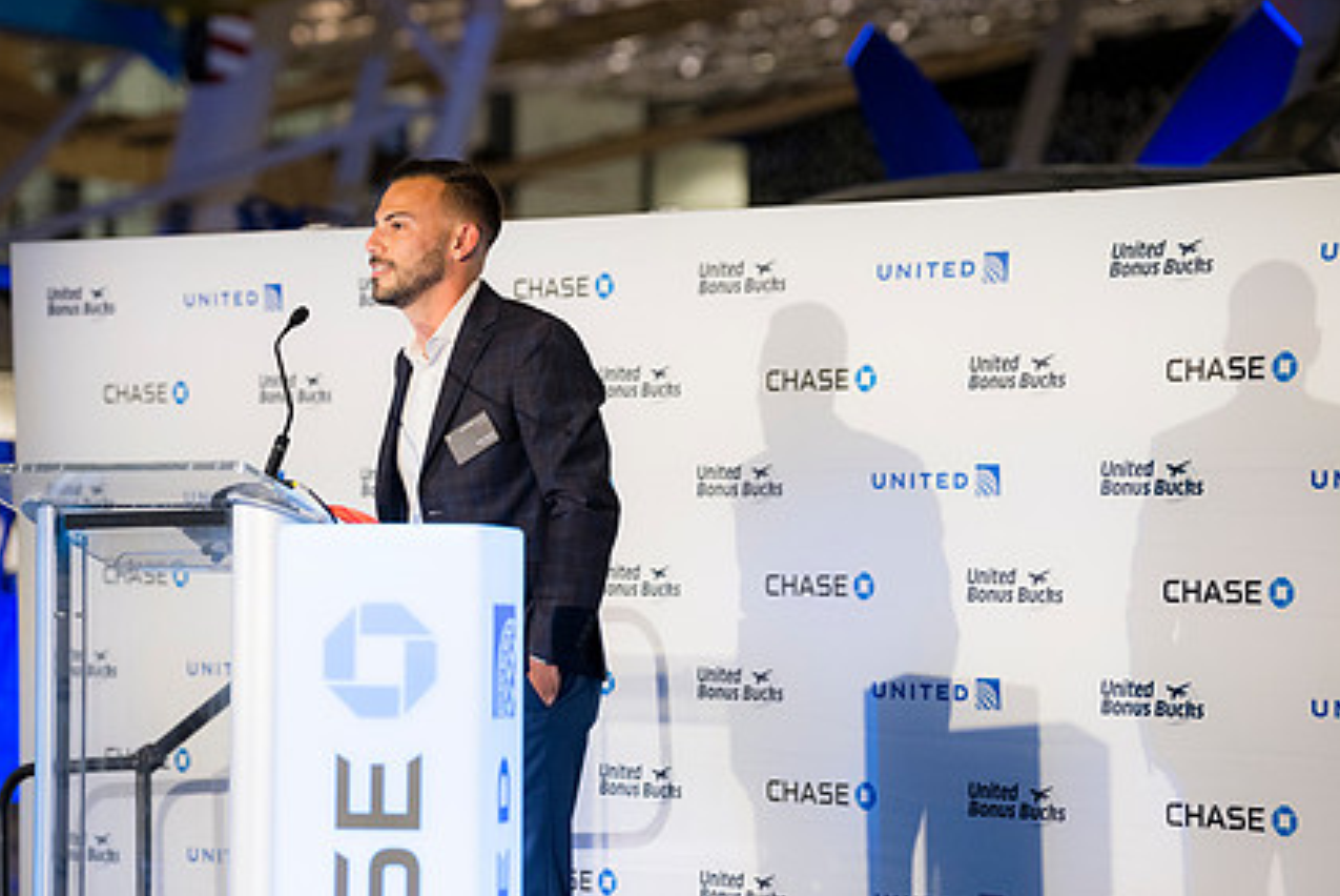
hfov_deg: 14.0
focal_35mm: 146
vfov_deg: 9.4
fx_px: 5438
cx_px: 501
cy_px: 450
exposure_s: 1/160
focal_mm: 107
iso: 1250
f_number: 2.8
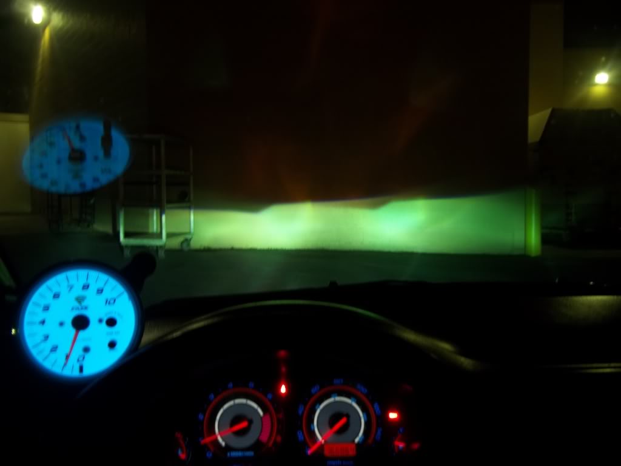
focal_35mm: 32
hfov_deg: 56.8
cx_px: 310
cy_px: 233
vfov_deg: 44.2
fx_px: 574
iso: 64
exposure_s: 1/2
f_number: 2.9
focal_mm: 5.7
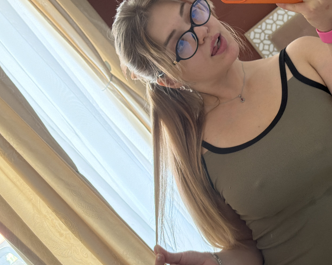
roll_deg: +40.0
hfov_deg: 24.8
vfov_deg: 20.1
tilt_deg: -10.8
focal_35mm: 76
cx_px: 241
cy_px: 153
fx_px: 747
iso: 250
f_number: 1.78
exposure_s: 1/58
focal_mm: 6.76
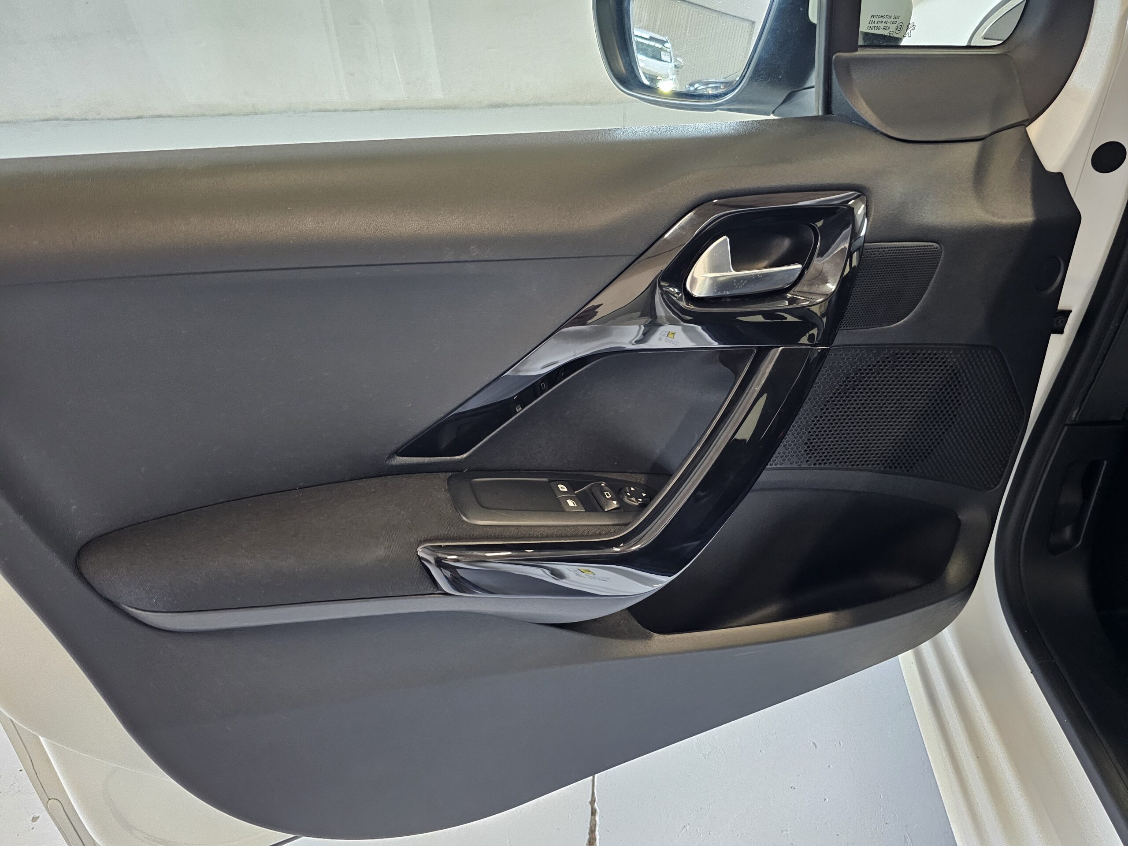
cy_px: 423
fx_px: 749
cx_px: 564
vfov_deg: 58.9
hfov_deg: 73.9
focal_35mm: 23
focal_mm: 6.3
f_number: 1.7
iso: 1000
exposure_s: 1/24
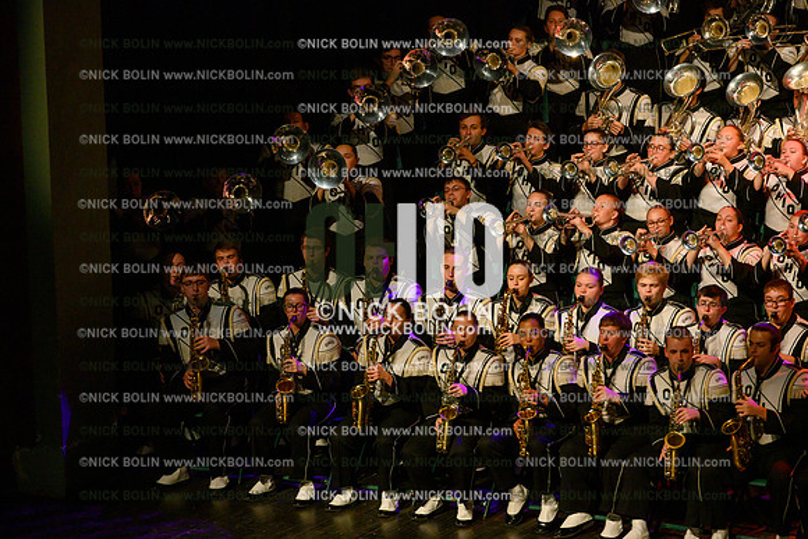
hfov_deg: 10.3
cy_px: 270
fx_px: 4490
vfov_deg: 6.9
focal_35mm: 200
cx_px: 404
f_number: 4
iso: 5000
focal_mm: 200
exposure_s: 1/500
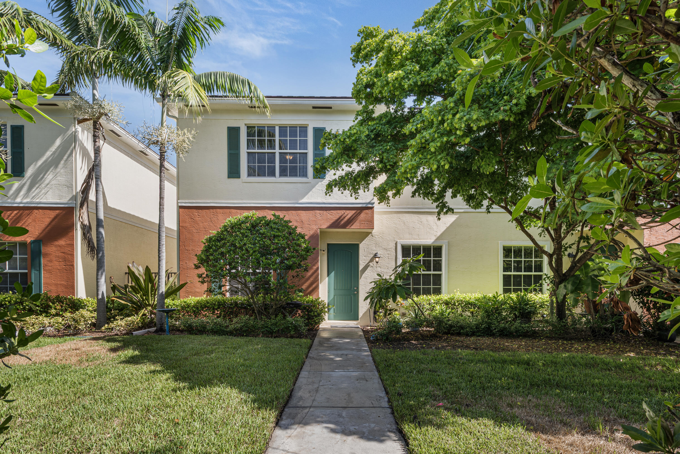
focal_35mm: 19
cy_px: 227
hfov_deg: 86.9
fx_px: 359
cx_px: 340
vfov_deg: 64.6
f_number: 13
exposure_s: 1/25
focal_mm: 19
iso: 100
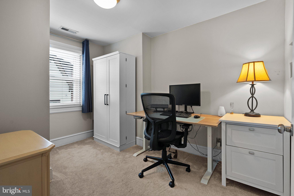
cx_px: 147
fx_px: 131
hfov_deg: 96.7
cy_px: 98
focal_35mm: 16
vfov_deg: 73.8
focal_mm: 16
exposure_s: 1/25
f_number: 8
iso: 1600
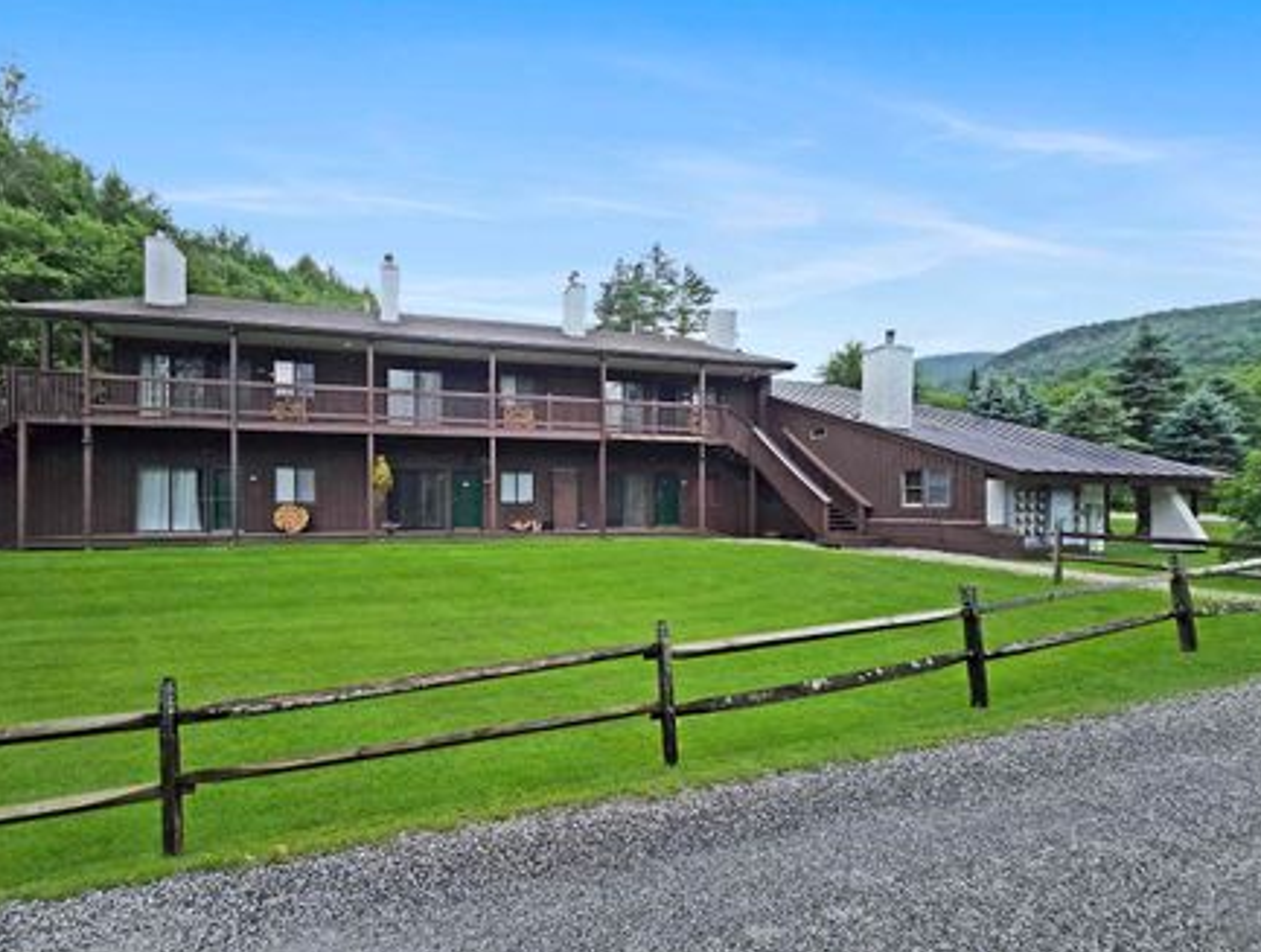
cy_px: 517
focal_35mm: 15
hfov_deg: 97.8
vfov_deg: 81.8
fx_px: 548
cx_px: 577
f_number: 2.2
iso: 50
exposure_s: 1/866
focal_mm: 2.2
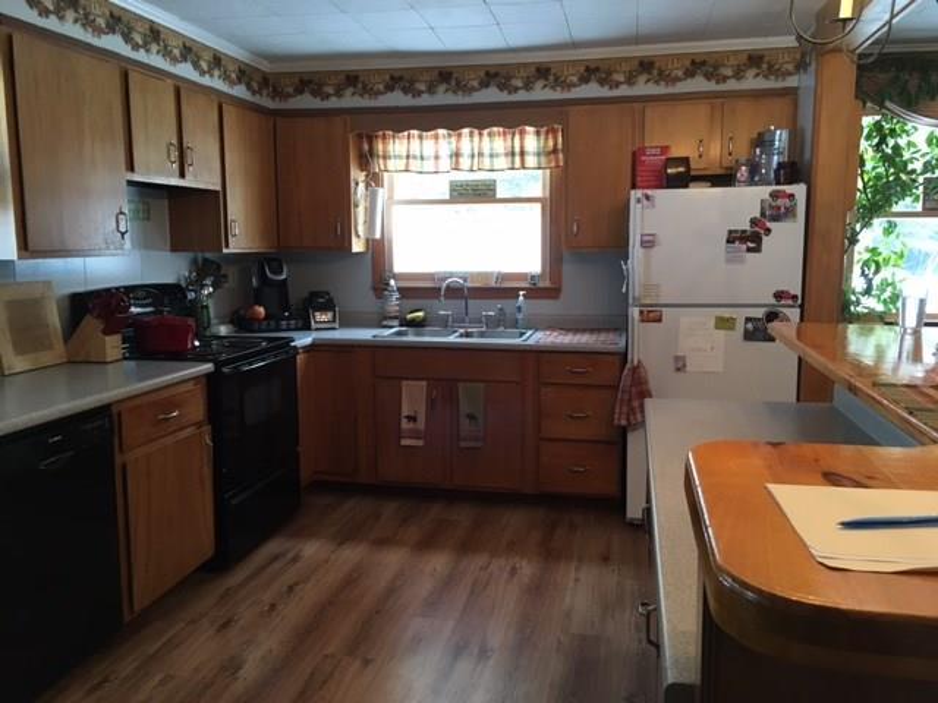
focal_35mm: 29
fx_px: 786
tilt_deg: -8.3
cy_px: 352
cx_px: 469
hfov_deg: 61.7
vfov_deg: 48.2
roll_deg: +1.0
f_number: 2.2
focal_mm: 4.15
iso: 80
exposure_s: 1/30
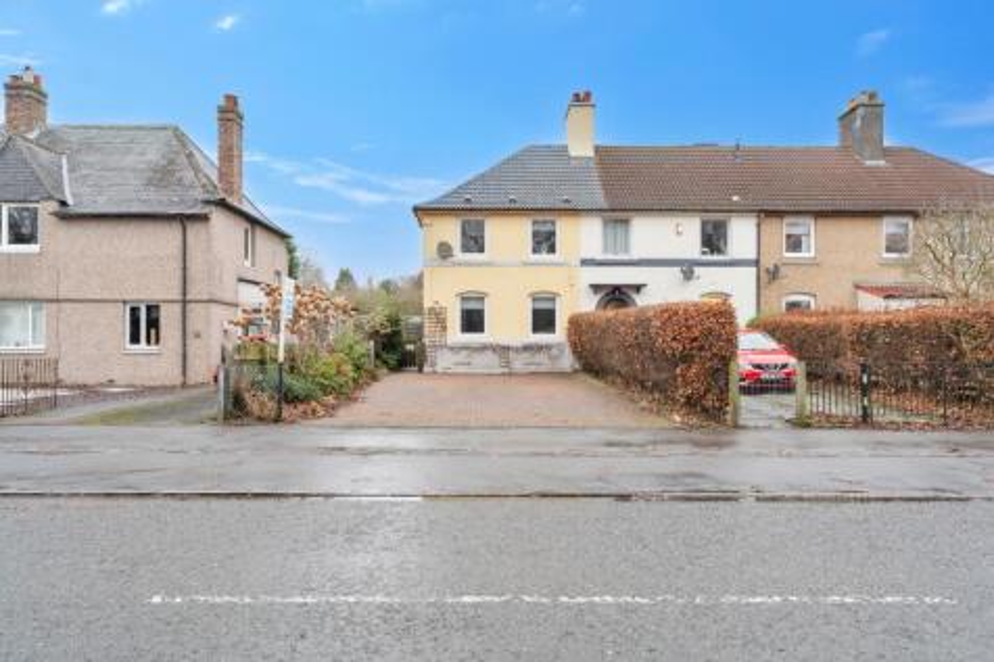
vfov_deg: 53.1
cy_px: 331
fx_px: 662
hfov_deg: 73.8
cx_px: 497
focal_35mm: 24
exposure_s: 1/30
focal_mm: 24
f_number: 5.6
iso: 400
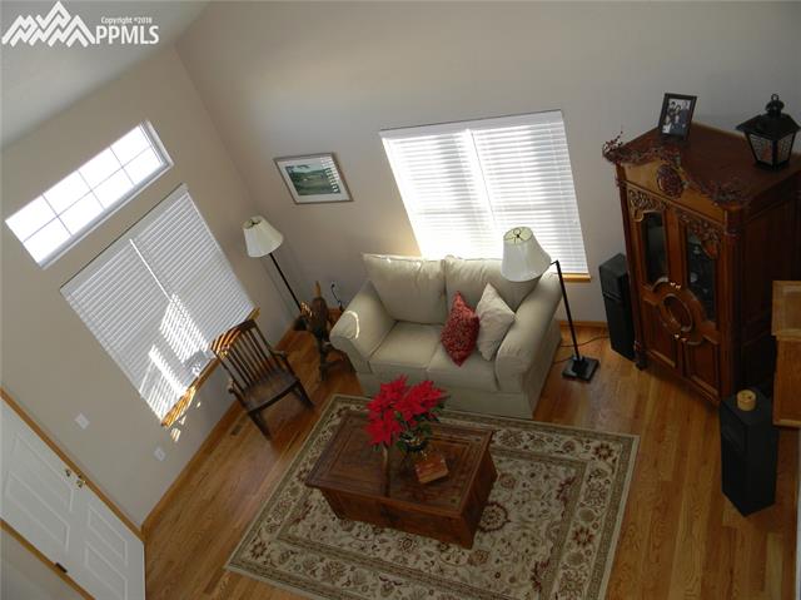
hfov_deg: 63.5
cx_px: 400
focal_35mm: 28
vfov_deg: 49.7
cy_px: 300
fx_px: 647
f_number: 3.5
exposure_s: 1/41.5
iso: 112
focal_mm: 5
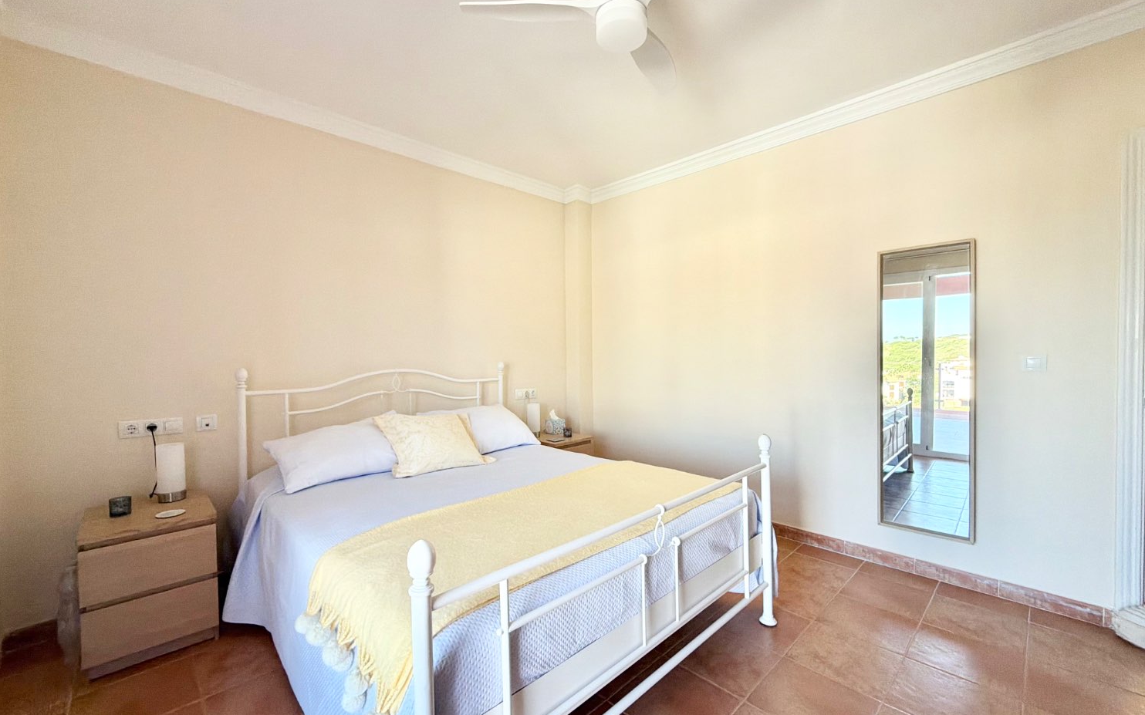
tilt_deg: -1.2
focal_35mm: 15
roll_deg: -0.1
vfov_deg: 74.8
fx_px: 468
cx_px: 576
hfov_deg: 101.5
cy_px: 364
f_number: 2.2
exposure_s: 1/121
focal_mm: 2.22
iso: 80
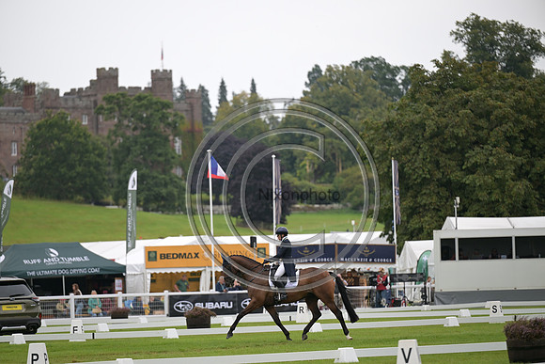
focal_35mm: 200
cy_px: 182
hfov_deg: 10.3
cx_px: 272
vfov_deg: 6.9
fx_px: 3028
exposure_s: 1/1250
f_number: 3.2
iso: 500
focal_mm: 200
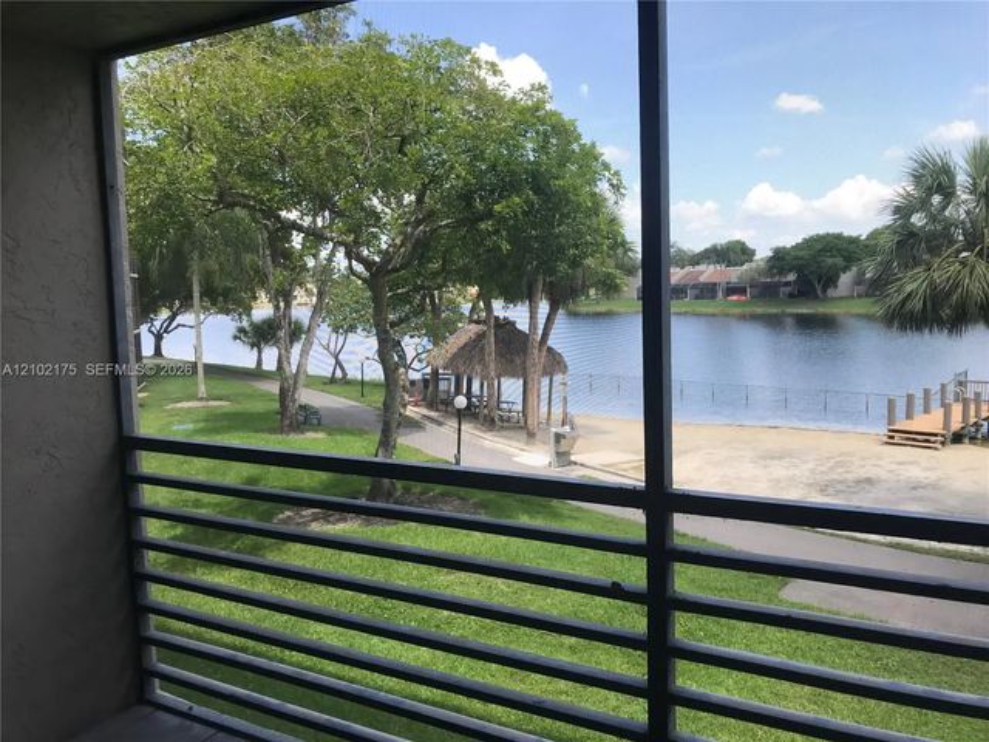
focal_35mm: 28
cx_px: 494
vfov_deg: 49.7
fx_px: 800
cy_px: 371
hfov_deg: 63.4
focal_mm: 3.99
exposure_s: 1/669
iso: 20
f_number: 1.8
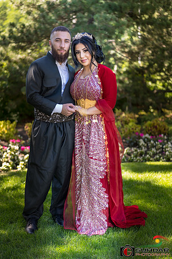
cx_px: 86
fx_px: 394
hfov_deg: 24.6
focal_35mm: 55
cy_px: 130
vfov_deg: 36.2
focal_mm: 55
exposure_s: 1/250
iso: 100
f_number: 1.8
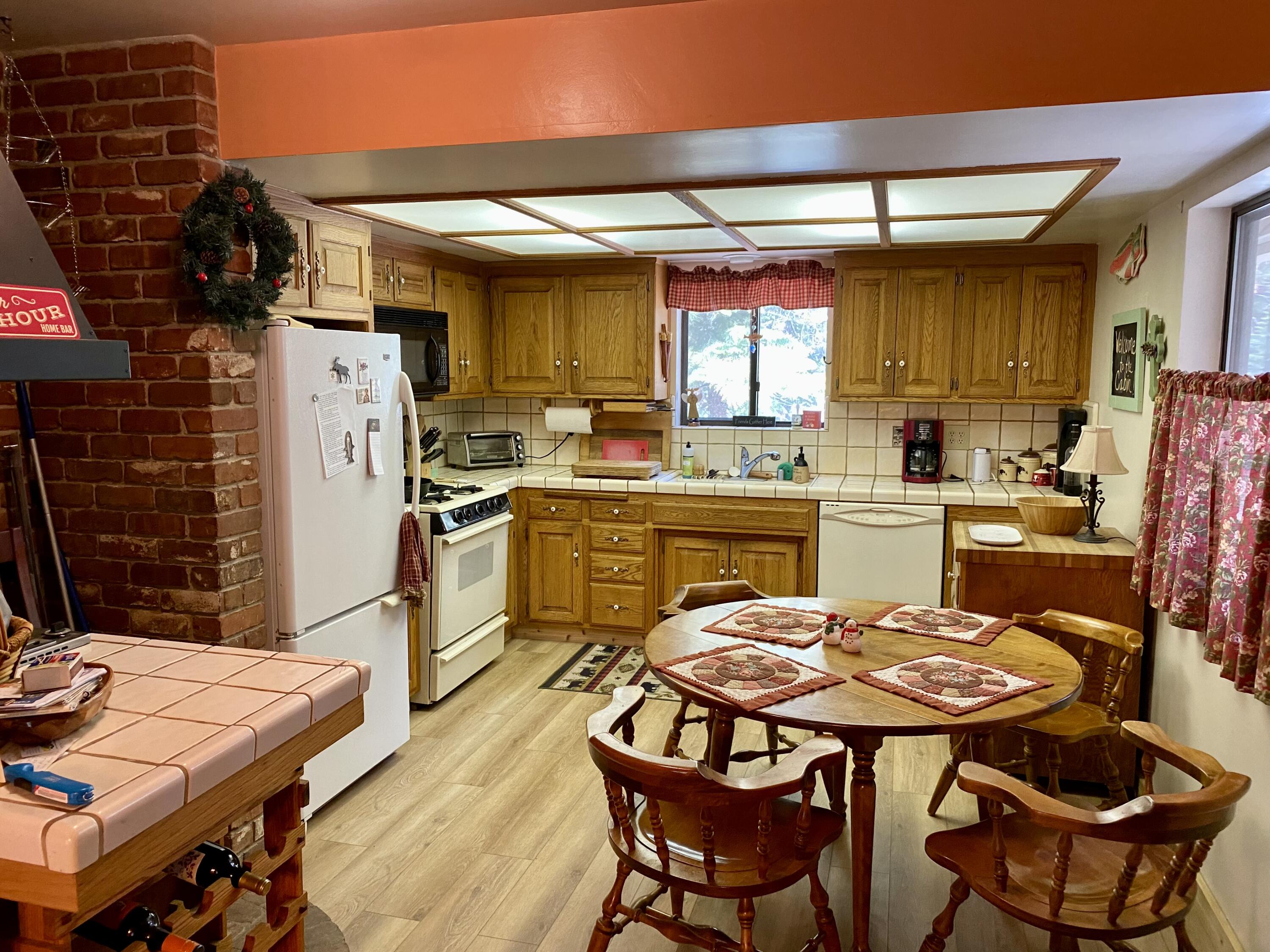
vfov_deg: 53.1
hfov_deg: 67.3
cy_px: 476
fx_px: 954
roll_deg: -0.2
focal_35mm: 26
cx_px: 635
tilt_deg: -7.4
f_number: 1.8
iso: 200
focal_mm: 4.25
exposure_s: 1/60
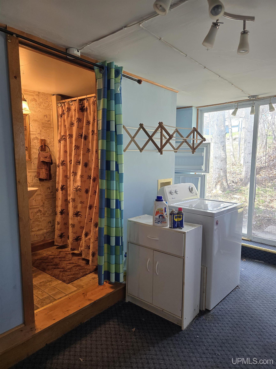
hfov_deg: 58.9
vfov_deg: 73.9
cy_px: 184
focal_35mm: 23
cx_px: 138
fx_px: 245
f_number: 1.7
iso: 125
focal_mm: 6.3
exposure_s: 1/120
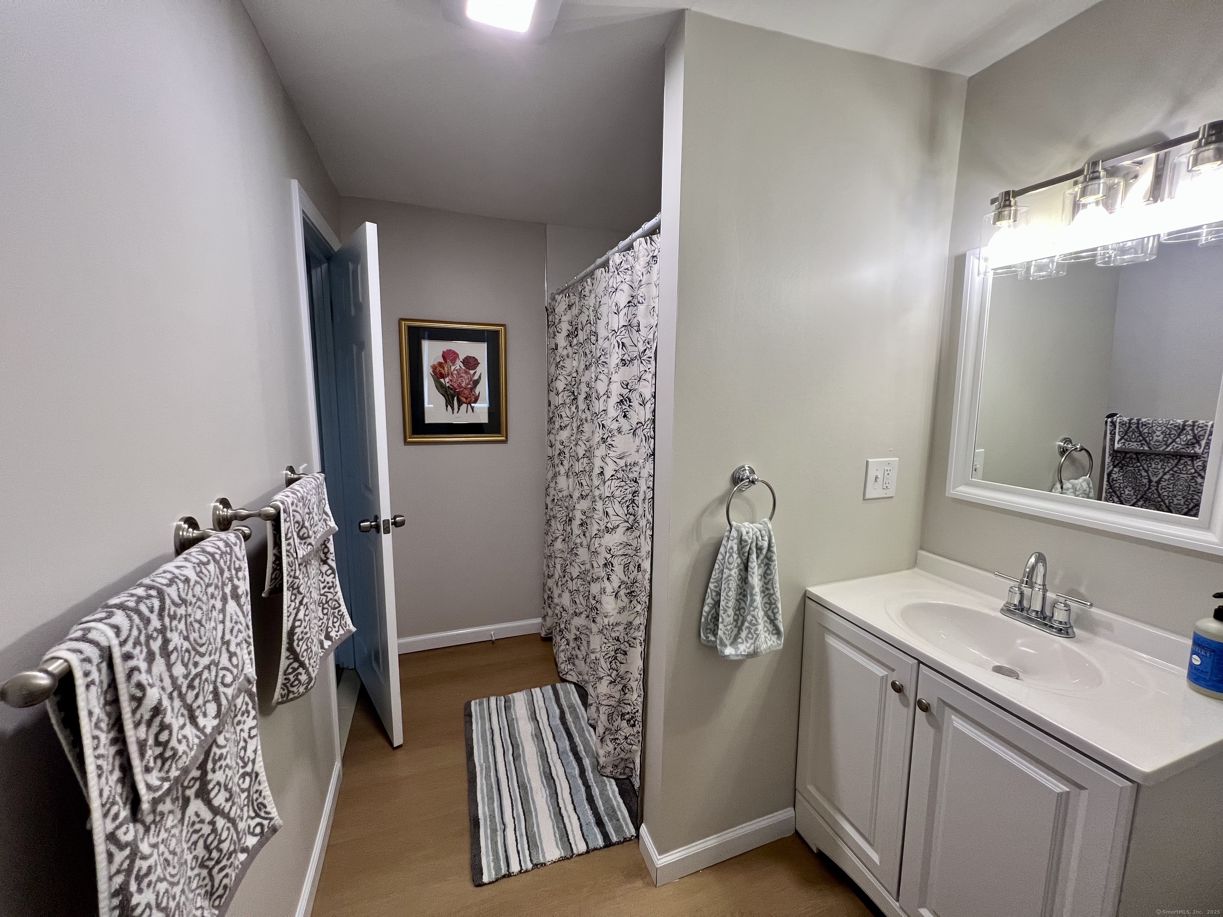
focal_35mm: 13
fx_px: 459
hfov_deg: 106.2
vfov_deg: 89.9
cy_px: 458
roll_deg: -0.4
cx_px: 612
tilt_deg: -8.7
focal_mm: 1.57
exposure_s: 1/120
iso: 160
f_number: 1.8
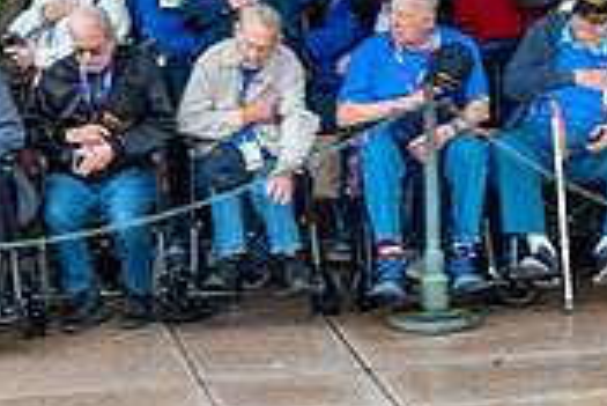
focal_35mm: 162
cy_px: 97
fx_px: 2734
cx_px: 552
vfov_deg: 8.5
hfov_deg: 12.6
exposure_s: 1/100
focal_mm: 49
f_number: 6.3
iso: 450
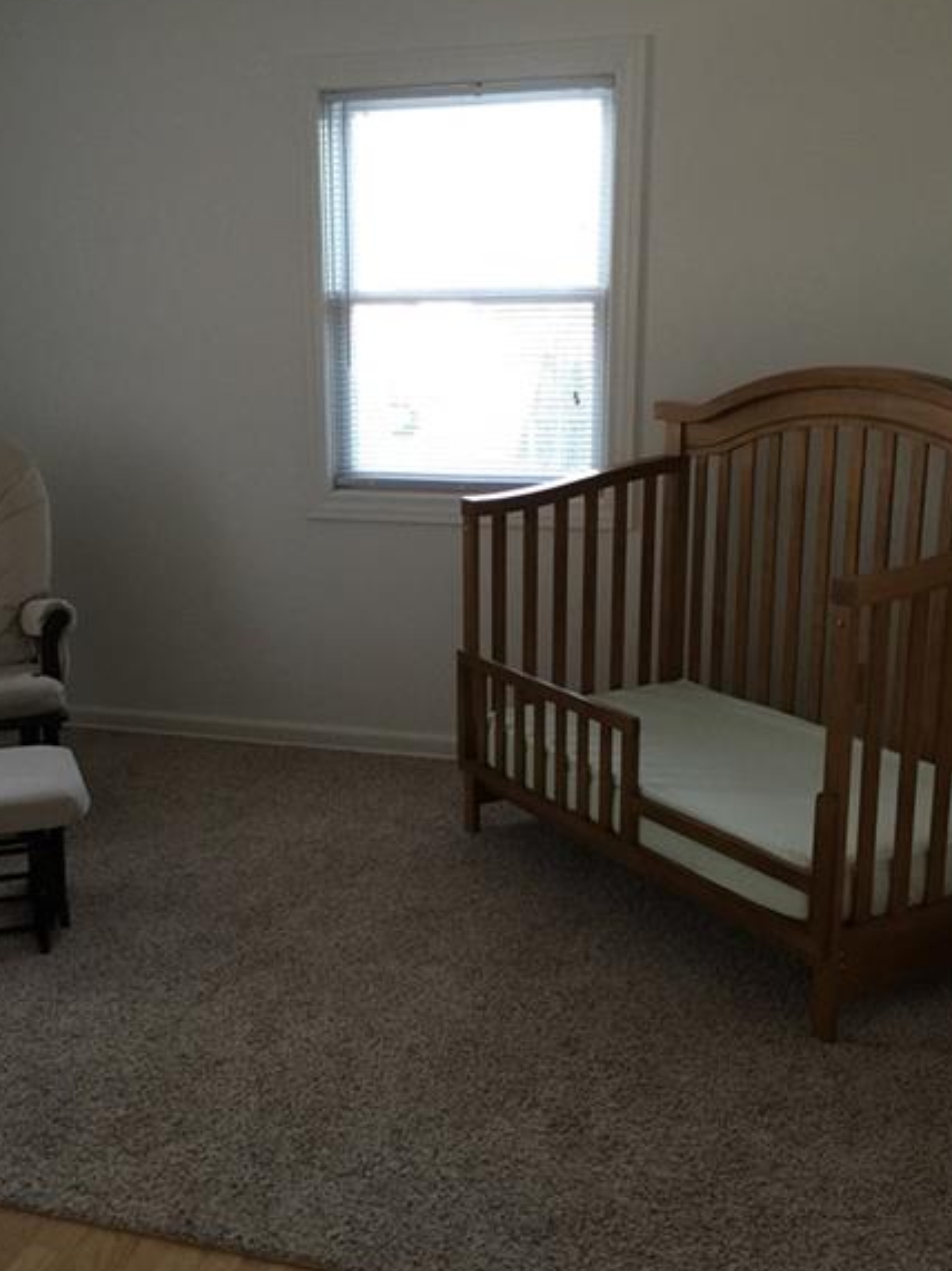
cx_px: 414
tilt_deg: -13.4
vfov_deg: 47.8
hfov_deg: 36.7
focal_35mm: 39
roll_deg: +1.4
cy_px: 681
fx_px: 1431
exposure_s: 1/15
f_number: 2.2
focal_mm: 4.15
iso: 125
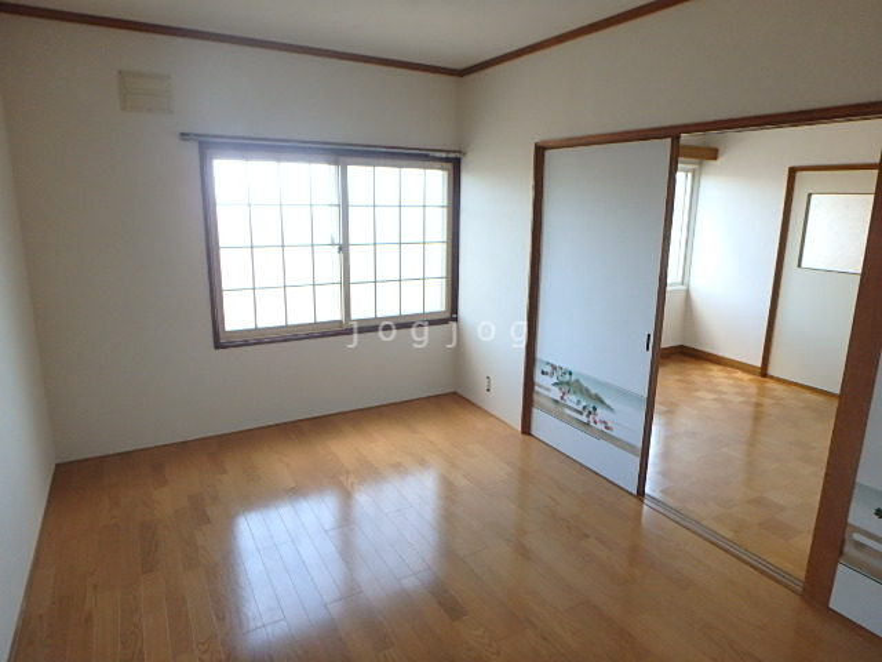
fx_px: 535
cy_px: 331
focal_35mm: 21
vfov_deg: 63.4
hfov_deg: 79.0
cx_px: 441
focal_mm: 3.7
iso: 200
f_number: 3.5
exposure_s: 1/30
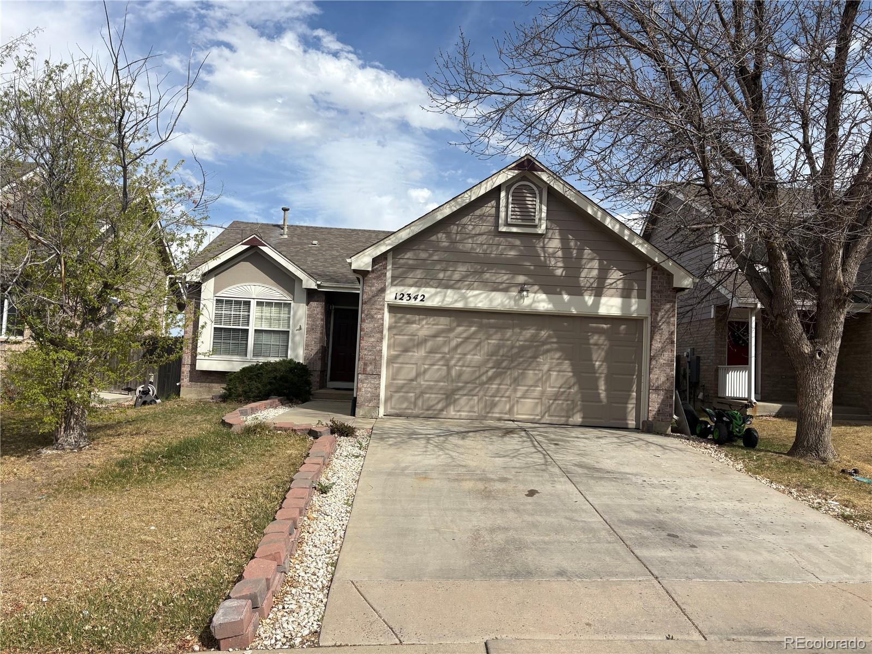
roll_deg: -3.2
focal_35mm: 26
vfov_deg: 53.1
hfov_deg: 67.3
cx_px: 436
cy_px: 327
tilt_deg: +1.5
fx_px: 655
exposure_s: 1/4608
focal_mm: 5.96
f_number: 1.6
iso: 50
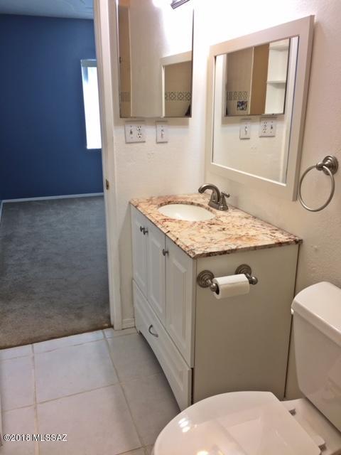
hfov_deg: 48.2
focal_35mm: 29
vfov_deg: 61.7
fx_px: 381
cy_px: 228
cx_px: 170
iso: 32
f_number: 2.2
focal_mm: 4.15
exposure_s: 1/30
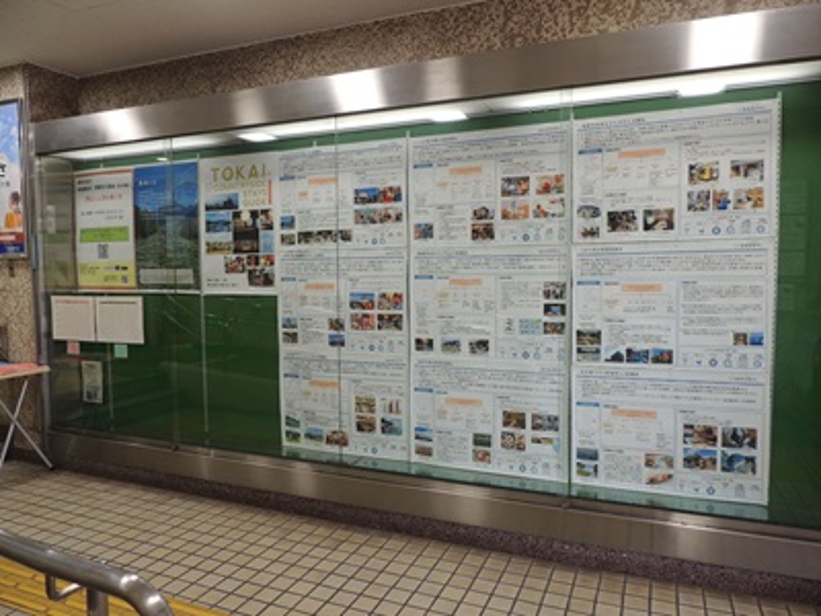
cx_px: 410
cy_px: 308
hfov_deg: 71.6
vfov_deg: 56.8
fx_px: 569
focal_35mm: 24
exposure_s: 1/30
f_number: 3
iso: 100
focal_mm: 4.3
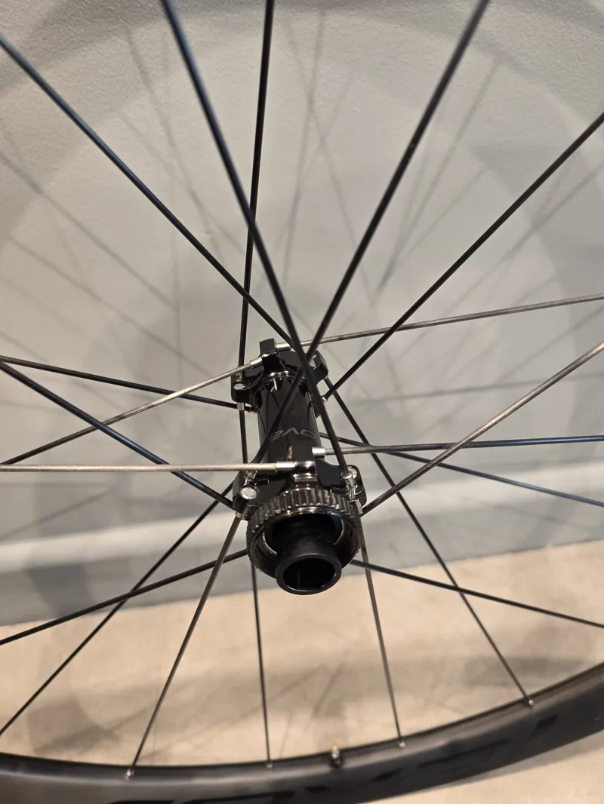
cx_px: 302
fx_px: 535
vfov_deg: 73.9
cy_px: 402
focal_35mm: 23
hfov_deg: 58.9
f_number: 1.7
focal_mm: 6.3
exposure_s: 1/50
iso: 125
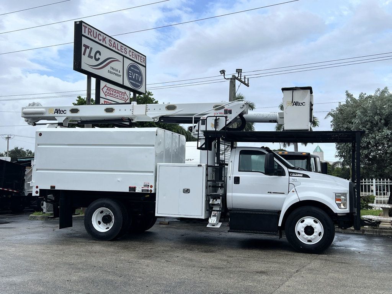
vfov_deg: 36.0
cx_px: 196
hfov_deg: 46.8
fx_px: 453
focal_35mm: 40
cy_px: 147
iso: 50
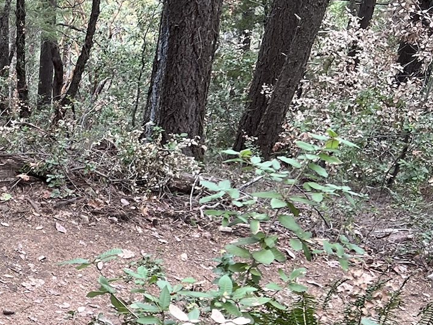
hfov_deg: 24.0
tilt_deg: -34.7
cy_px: 237
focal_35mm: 74
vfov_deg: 19.8
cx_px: -81
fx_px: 926
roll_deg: +2.4
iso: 80
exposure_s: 1/121
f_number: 1.5
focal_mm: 5.7
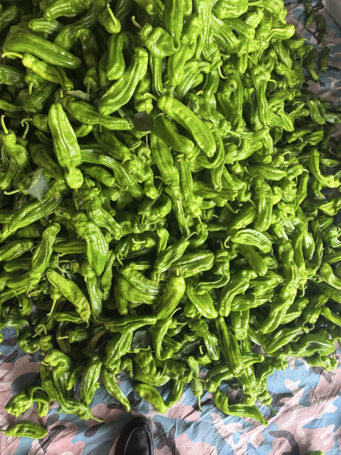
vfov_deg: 71.6
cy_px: 228
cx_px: 170
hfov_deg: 56.8
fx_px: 315
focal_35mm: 24
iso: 640
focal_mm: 6.98
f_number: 2
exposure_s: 1/804
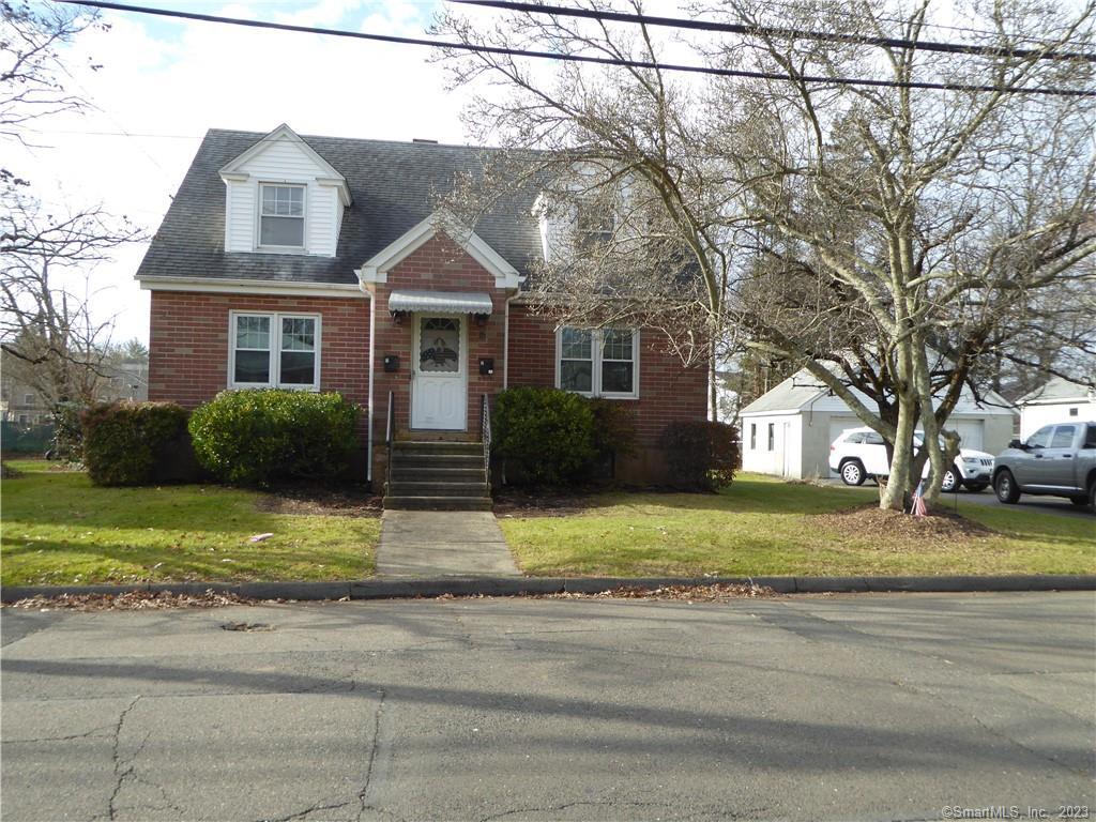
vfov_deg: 48.2
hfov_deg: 61.7
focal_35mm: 29
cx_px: 548
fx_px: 918
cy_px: 411
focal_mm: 5
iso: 100
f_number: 3.5
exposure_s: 1/400
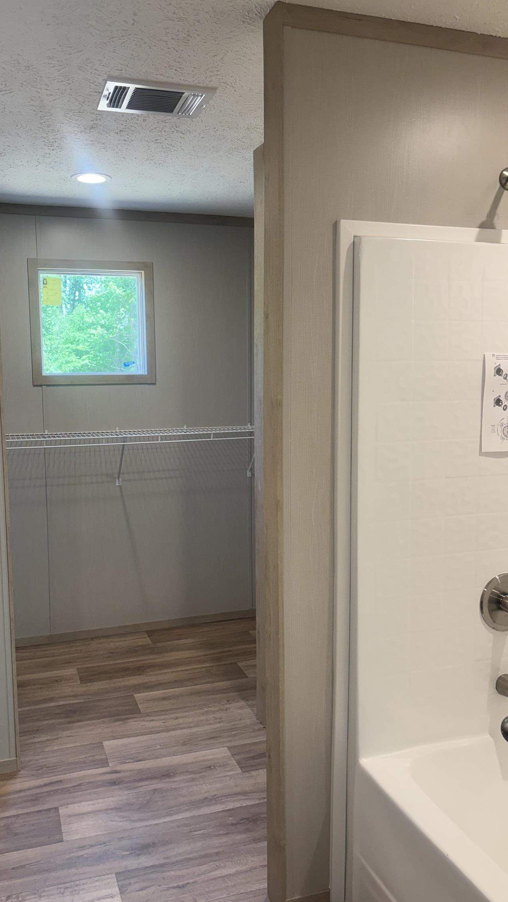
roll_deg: -1.3
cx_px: 217
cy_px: 444
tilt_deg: -3.1
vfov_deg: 66.1
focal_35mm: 29
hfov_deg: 40.1
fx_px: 694
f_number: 1.6
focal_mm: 5.96
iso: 80
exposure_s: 1/120
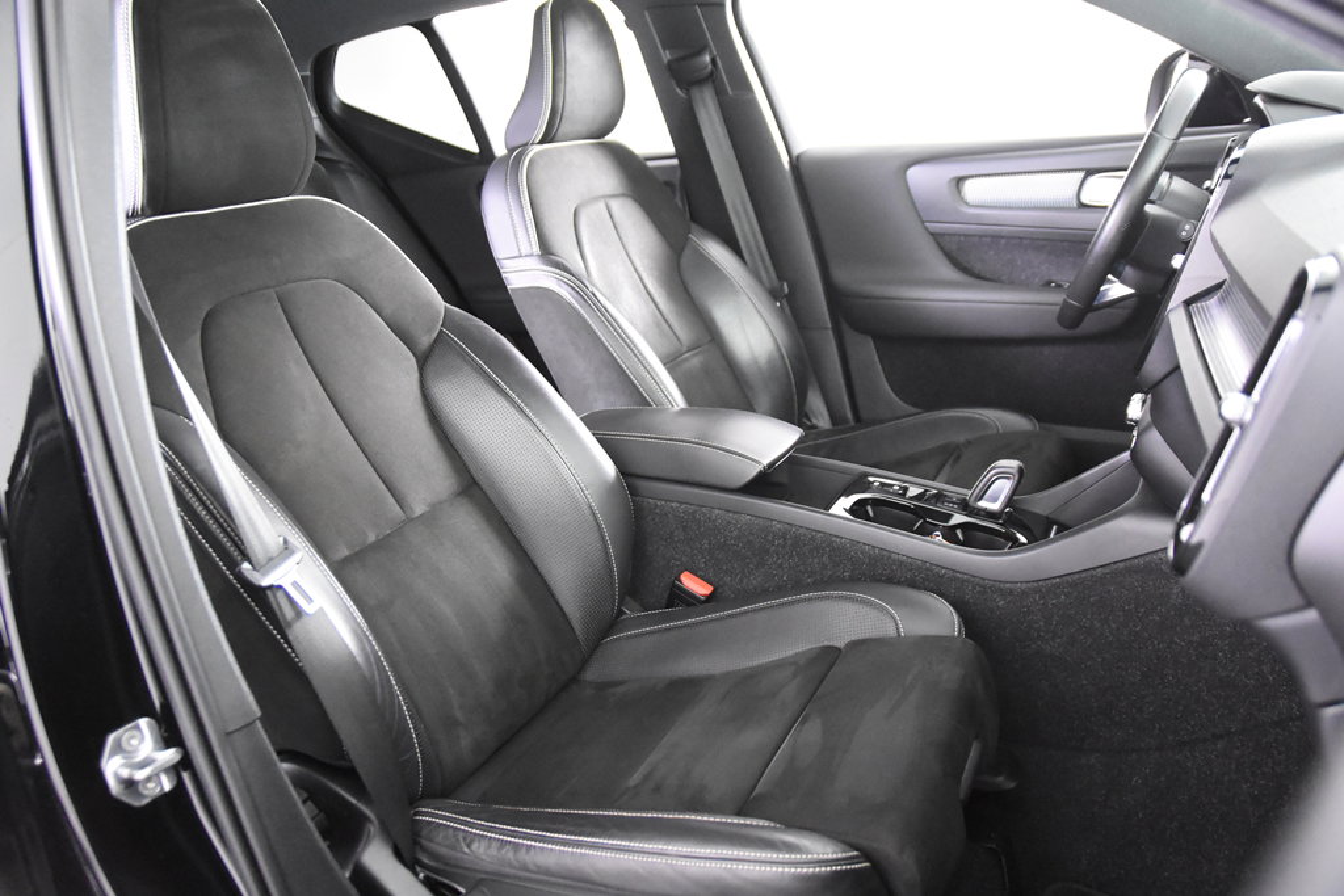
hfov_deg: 61.9
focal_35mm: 30
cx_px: 672
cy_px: 448
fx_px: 1120
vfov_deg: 43.6
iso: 7200
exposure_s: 1/30
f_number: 2.8
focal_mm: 20
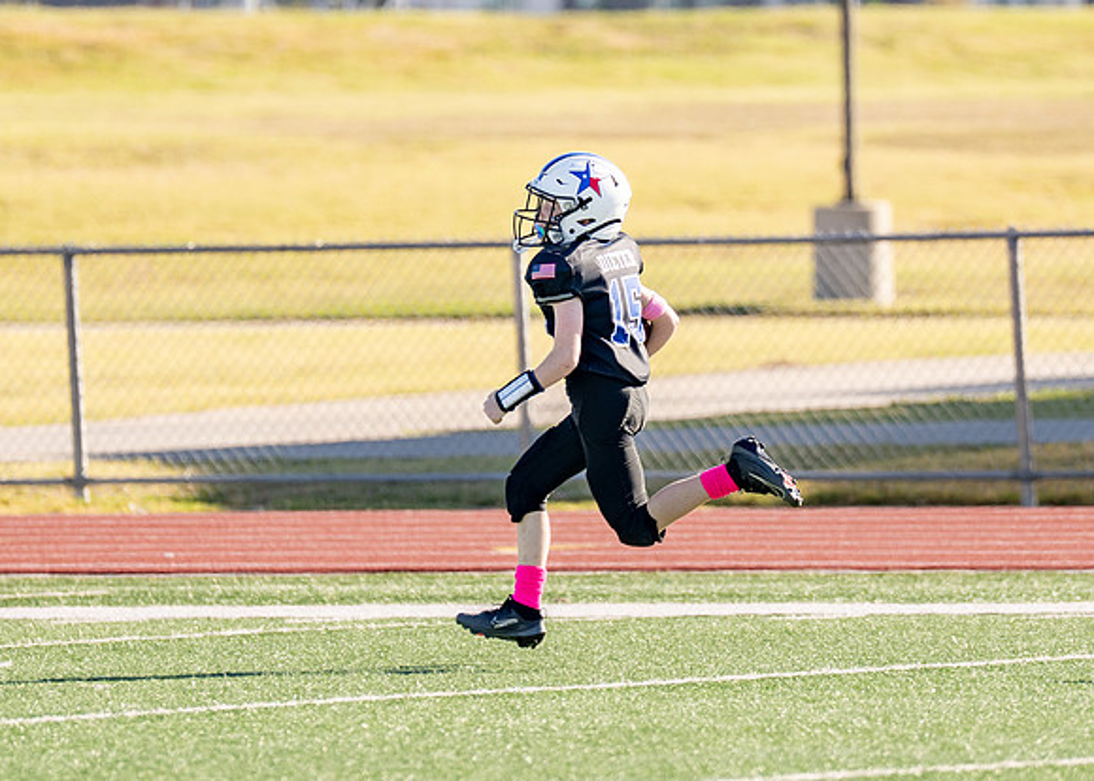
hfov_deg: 3.6
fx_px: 17228
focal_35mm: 555
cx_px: 661
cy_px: 343
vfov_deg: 2.6
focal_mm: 200
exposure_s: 1/1600
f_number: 2.8
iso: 160
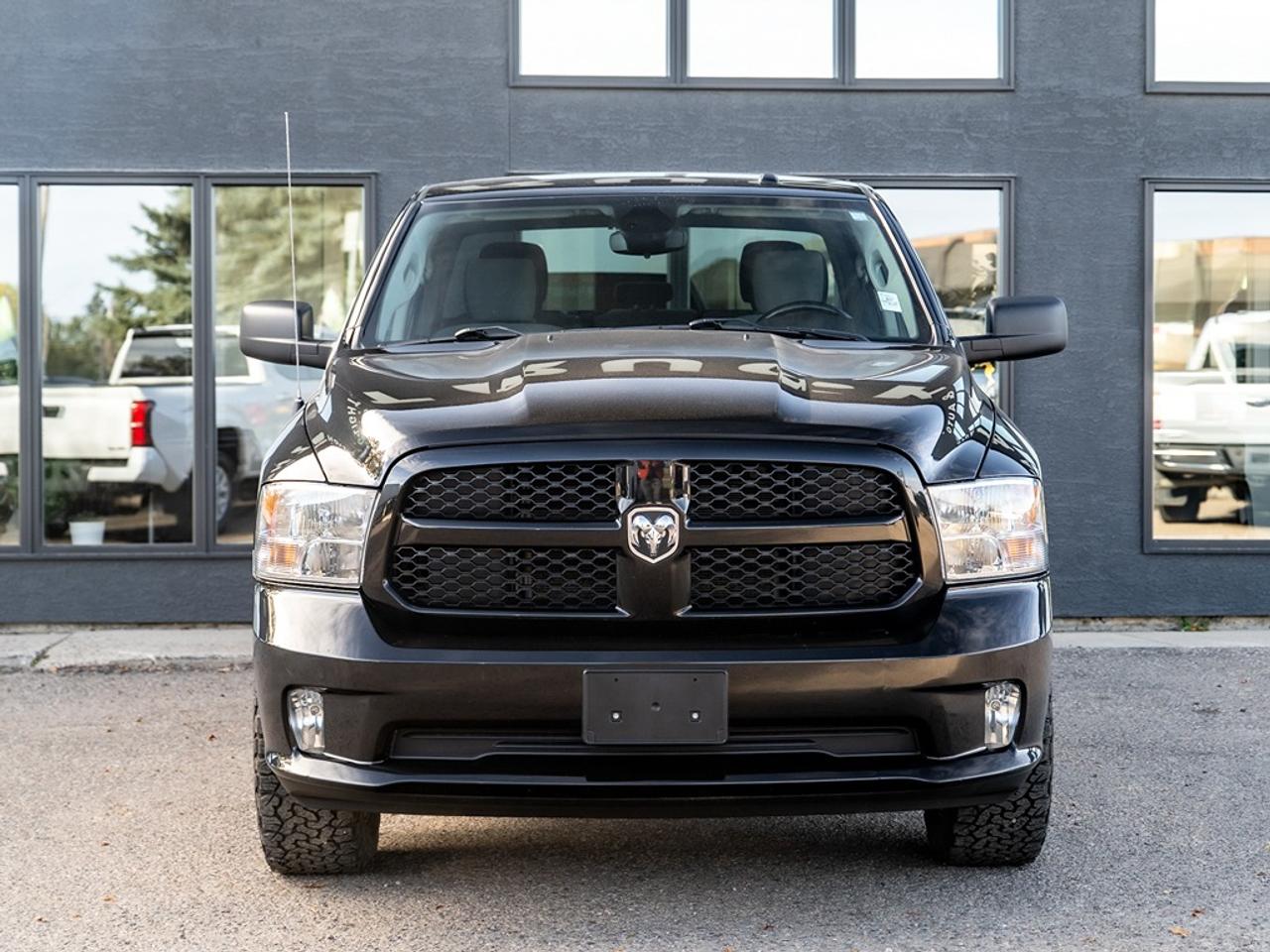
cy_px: 421
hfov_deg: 28.0
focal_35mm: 69
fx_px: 2543
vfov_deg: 21.2
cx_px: 657
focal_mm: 55
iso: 320
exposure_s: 1/160
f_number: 4
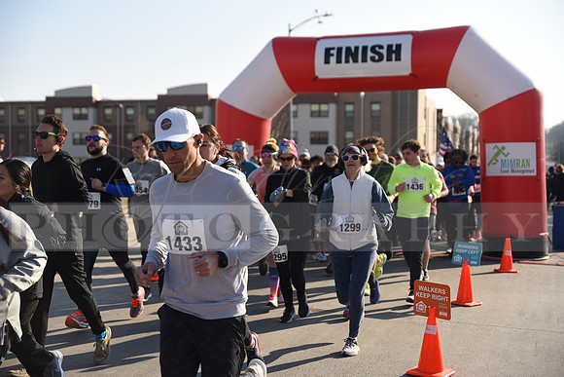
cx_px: 282
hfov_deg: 38.2
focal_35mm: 52
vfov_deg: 26.0
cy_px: 188
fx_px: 815
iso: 100
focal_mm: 52
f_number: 2.8
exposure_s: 1/1250
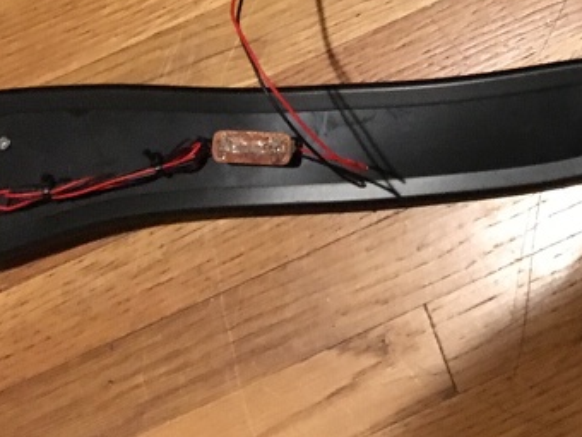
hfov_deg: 21.3
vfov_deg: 16.3
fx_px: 1446
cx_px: 683
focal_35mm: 86
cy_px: -118
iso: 500
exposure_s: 1/15
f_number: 2.2
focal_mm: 4.15
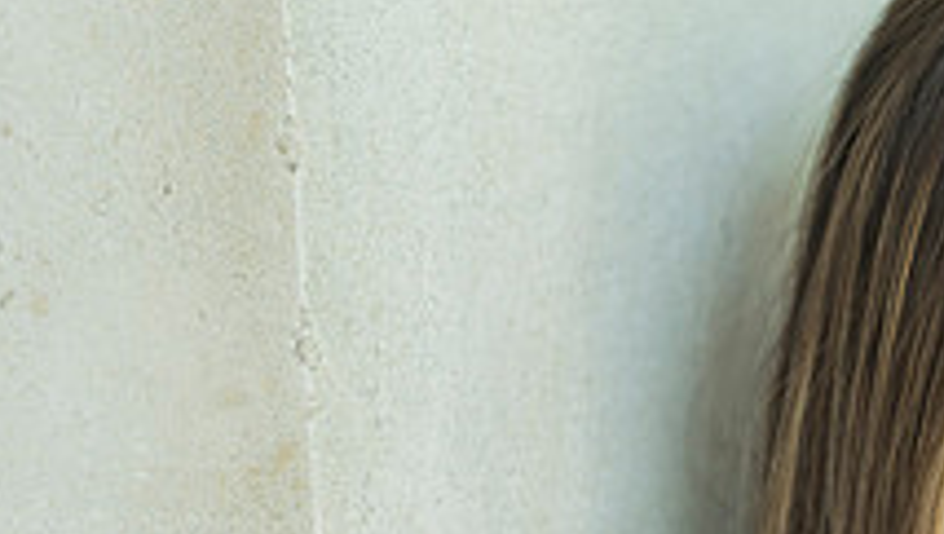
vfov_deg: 3.1
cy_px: 585
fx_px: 9950
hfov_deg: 5.4
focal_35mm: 397
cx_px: 1222
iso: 320
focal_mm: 140
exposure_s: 1/320
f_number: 2.8
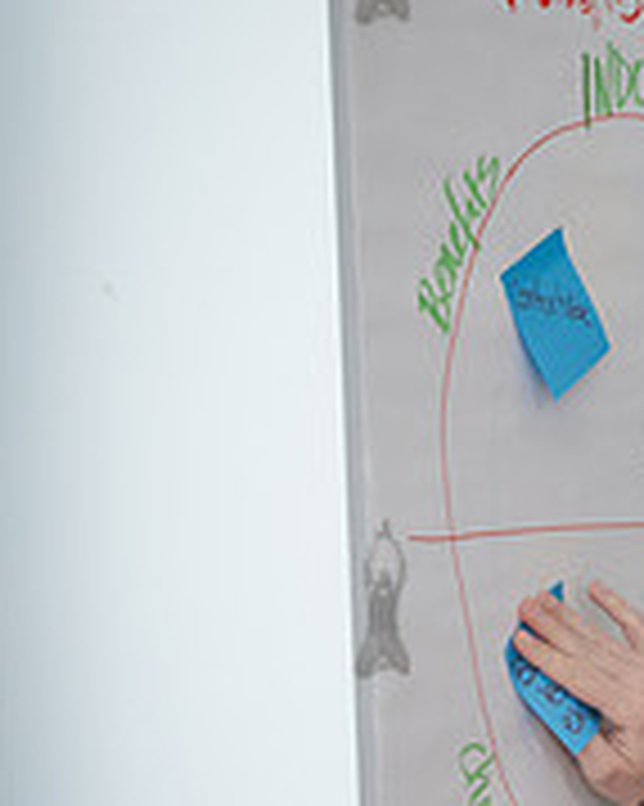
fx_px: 3124
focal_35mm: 131
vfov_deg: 14.5
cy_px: 746
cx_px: 1338
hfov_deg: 10.7
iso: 1250
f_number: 5.6
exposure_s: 1/200
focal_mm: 35
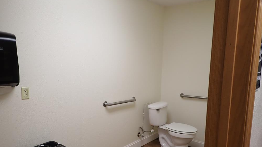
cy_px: 85
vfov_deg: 41.4
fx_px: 195
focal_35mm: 28
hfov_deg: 67.9
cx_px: 130
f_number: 2
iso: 100
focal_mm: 4.5
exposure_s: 1/125
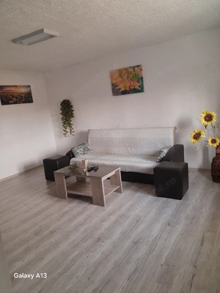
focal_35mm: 27
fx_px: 229
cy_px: 146
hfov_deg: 51.4
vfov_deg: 65.3
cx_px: 110
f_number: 1.8
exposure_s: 1/50
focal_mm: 4
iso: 400
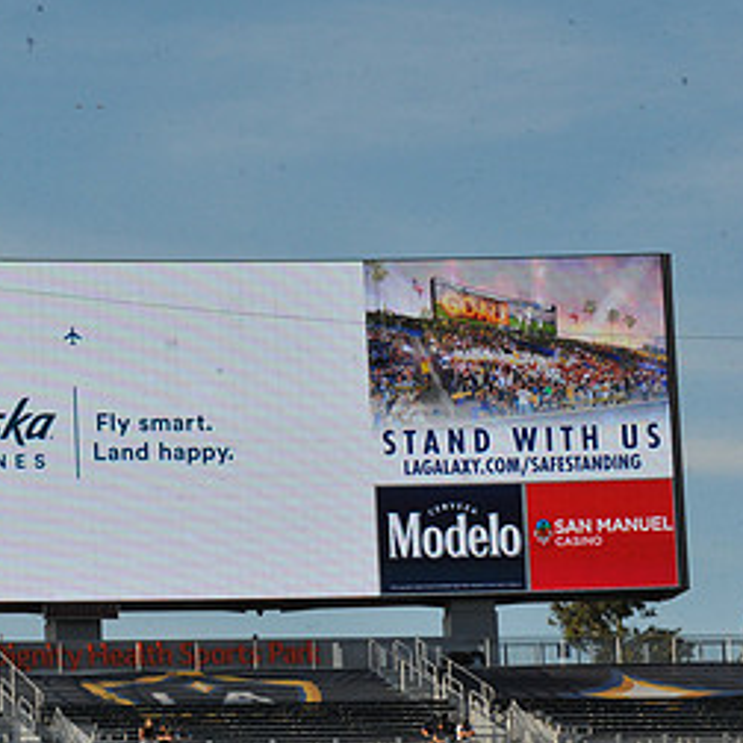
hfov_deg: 8.5
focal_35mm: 205
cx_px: 103
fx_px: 4978
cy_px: 419
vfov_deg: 8.5
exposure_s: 1/1250
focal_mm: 105
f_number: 18
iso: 1600
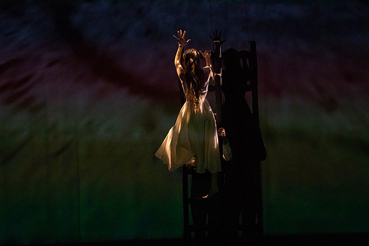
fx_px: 3465
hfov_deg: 6.1
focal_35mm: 338
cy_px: 113
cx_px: 152
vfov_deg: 4.1
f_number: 5.6
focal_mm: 279
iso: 6400
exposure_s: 1/320
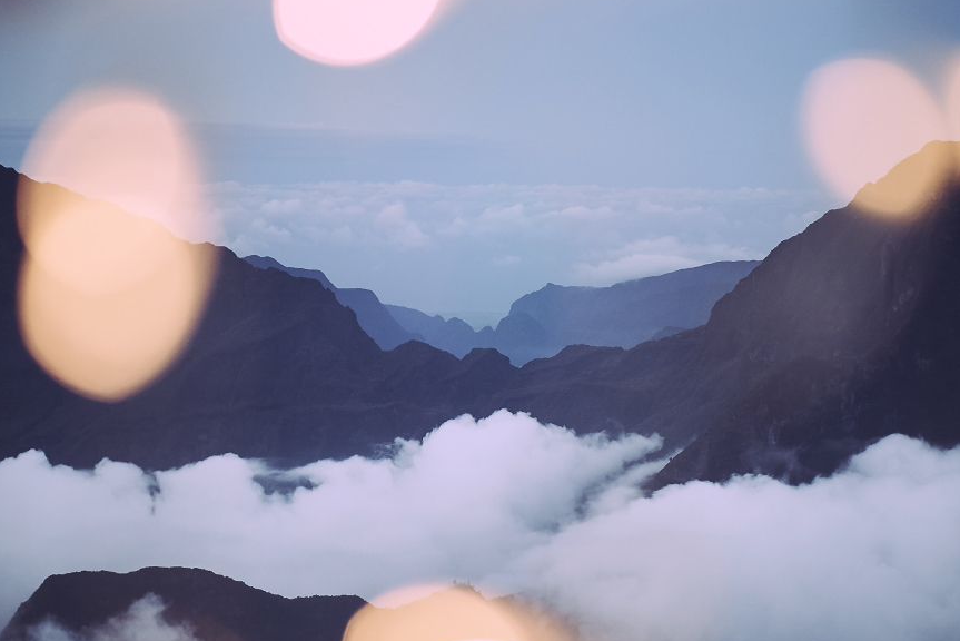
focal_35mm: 89
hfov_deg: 22.9
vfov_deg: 15.4
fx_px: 2374
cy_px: 368
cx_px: 509
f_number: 1.8
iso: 320
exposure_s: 1/125
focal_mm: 50
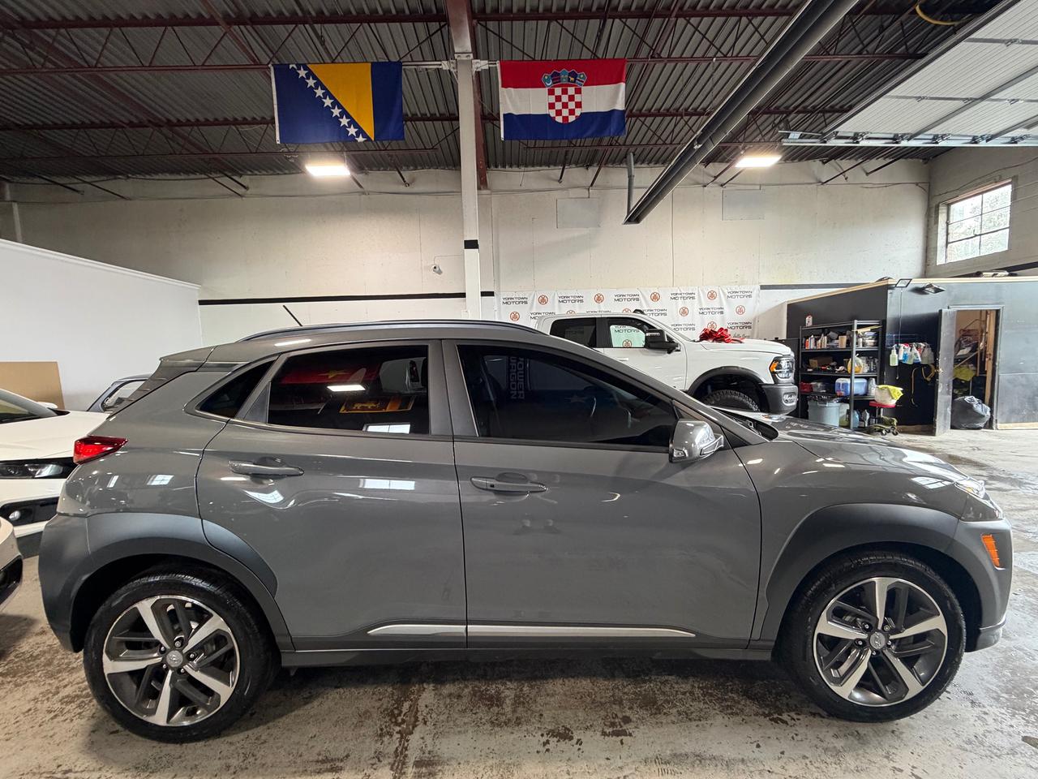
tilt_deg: -5.4
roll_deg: +2.8
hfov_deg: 102.1
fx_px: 420
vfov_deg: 85.7
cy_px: 390
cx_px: 519
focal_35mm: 14
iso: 320
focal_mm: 2.22
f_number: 2.2
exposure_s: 1/60
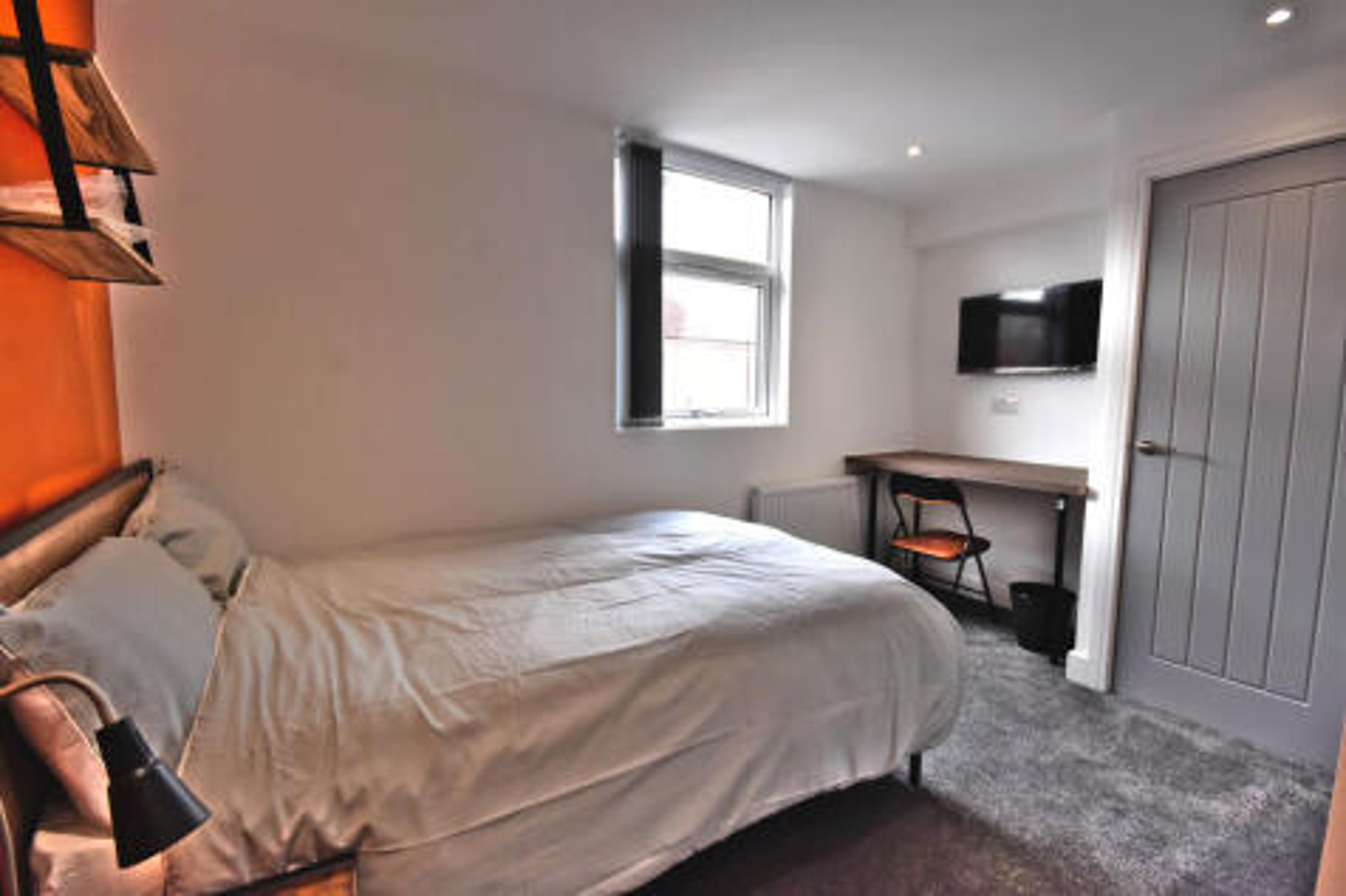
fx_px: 561
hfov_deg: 100.4
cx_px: 673
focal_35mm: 15
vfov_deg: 77.3
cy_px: 448
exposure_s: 1/125
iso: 800
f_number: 5.6
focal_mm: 10
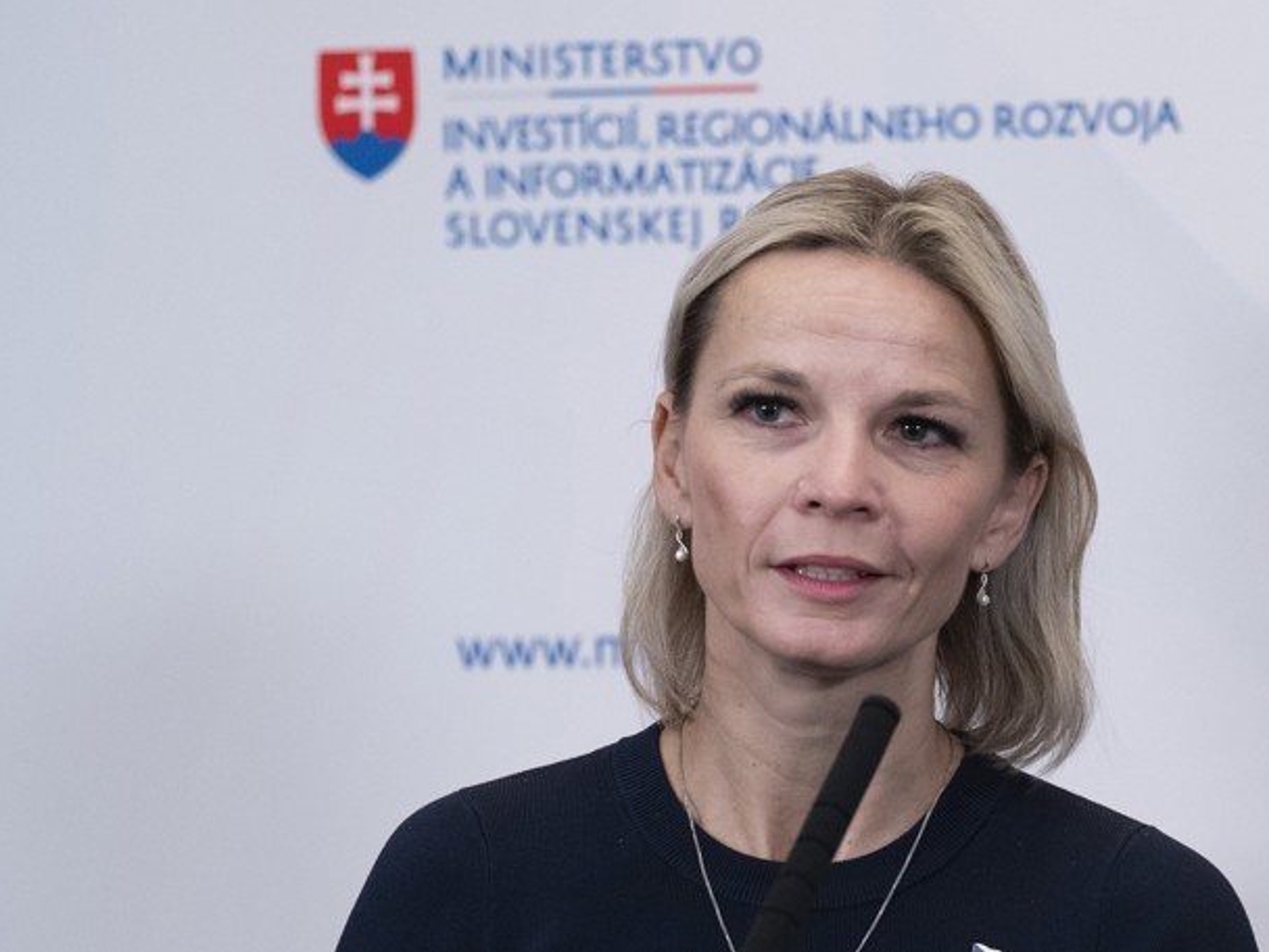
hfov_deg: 12.5
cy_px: 477
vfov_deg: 9.4
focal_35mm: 158
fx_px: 5792
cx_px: 716
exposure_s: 1/400
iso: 2000
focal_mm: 145
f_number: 3.2
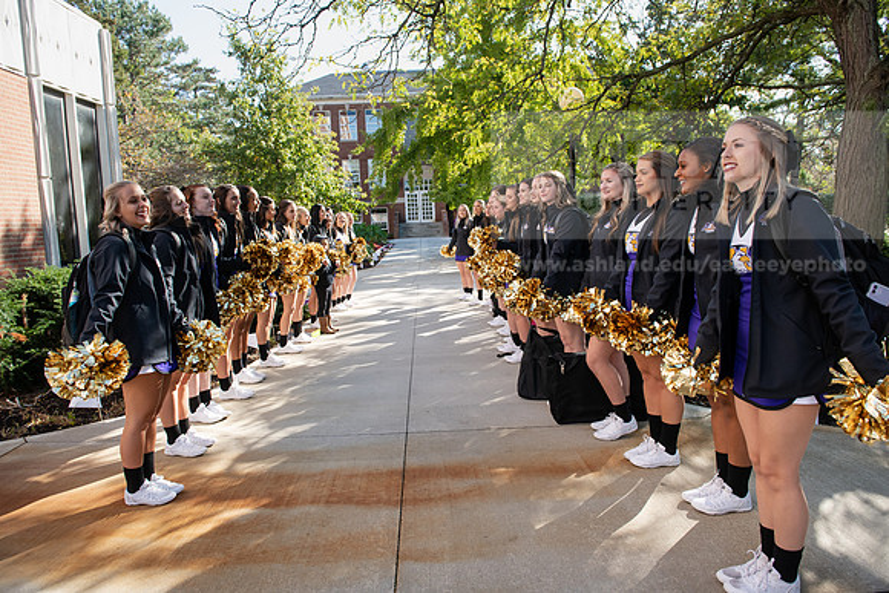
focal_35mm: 24
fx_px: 593
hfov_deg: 73.7
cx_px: 444
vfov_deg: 53.2
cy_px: 296
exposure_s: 1/400
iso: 400
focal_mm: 24
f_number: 5
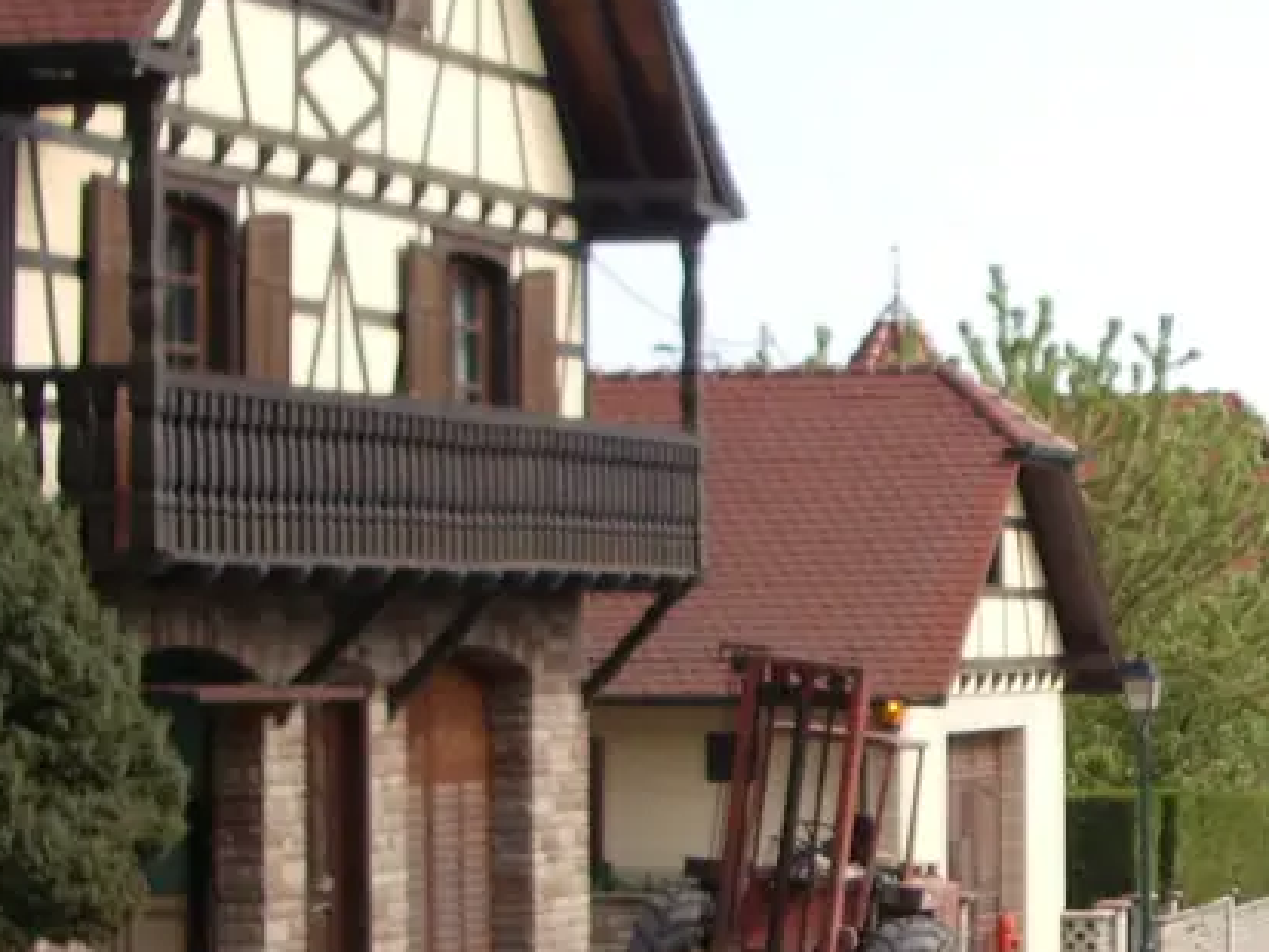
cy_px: 559
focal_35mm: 127
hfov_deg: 15.0
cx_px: 1539
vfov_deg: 11.7
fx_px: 4657
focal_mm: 6.8
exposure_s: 1/400
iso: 50
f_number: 2.8
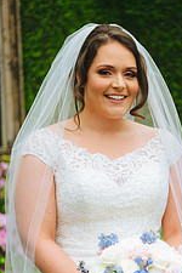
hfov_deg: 9.7
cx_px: 178
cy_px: 243
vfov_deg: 14.5
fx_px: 1062
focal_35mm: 140
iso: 125
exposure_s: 1/320
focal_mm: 70
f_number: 2.8
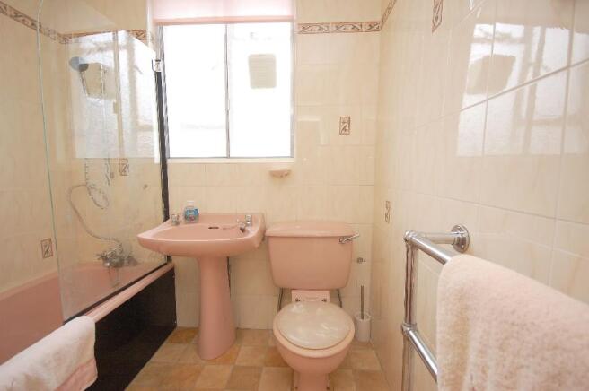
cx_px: 294
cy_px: 196
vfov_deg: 77.2
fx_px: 245
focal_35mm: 15
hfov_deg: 100.4
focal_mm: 10
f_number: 5.6
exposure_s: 1/100
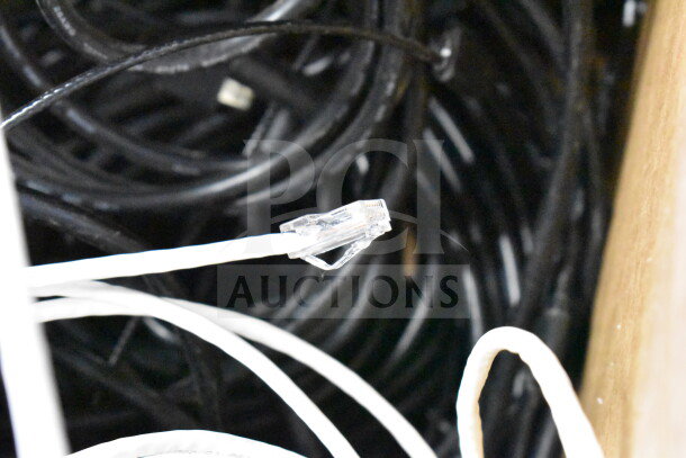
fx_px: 1572
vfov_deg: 16.6
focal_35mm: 82
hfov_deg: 24.6
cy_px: 229
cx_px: 343
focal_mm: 55
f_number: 5.6
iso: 25600
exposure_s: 1/50
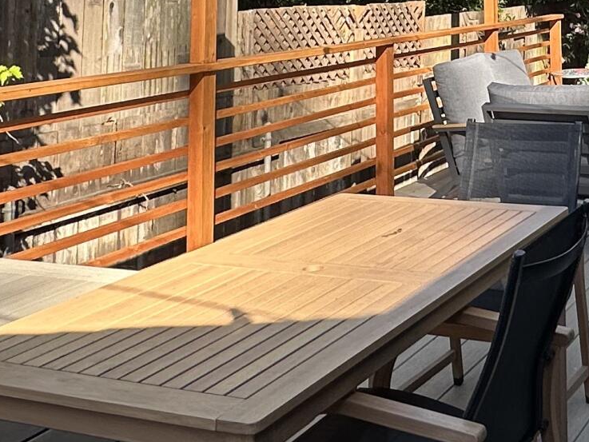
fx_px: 970
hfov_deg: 31.4
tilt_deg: +6.3
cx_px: 578
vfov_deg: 22.9
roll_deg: +1.8
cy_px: -129
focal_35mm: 57
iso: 40
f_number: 2.2
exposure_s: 1/430
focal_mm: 2.22
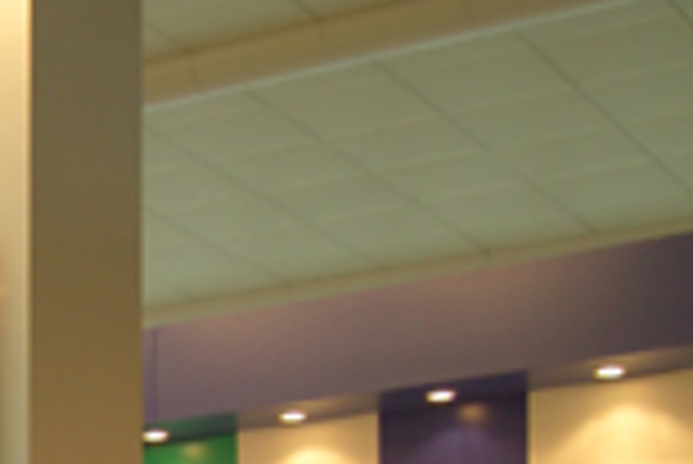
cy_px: 847
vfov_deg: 11.3
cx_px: -279
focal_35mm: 113
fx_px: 2177
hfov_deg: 16.8
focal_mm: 29
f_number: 4
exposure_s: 1/20
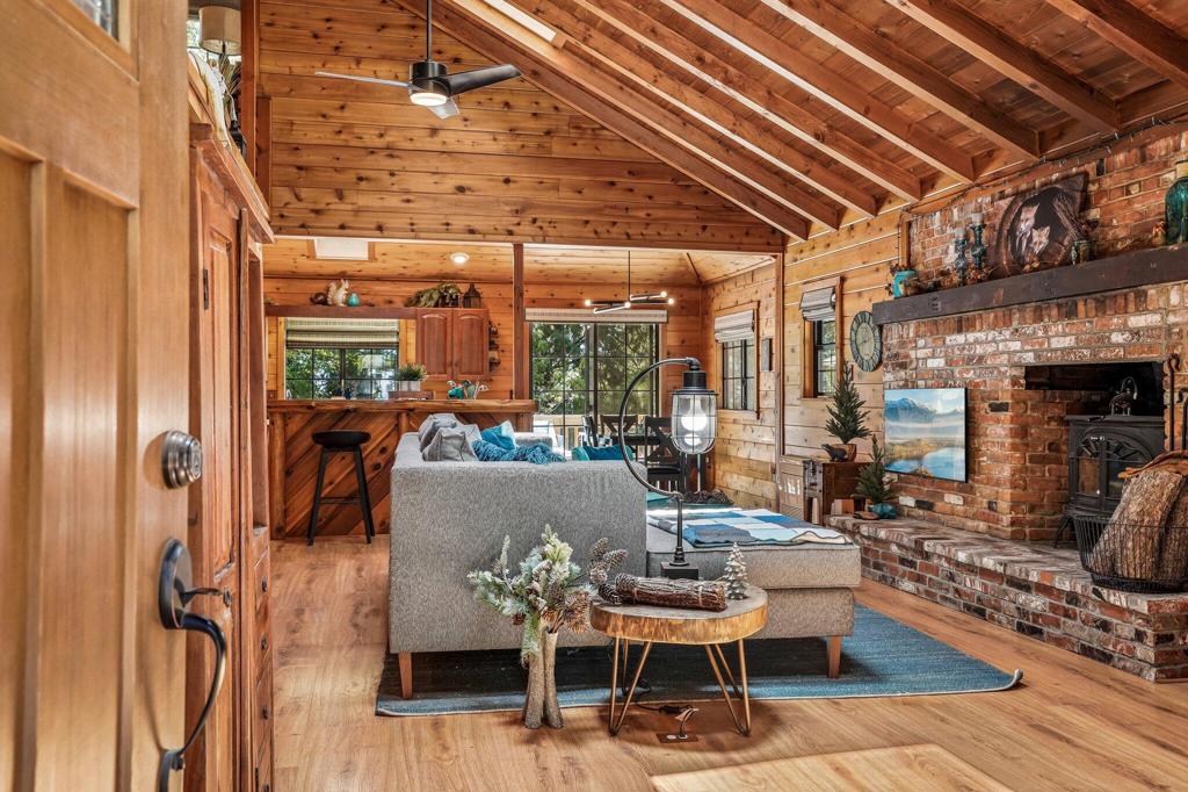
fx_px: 1023
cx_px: 594
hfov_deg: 60.3
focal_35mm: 31
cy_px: 396
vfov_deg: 42.3
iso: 400
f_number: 8
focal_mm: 31
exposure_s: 1/15
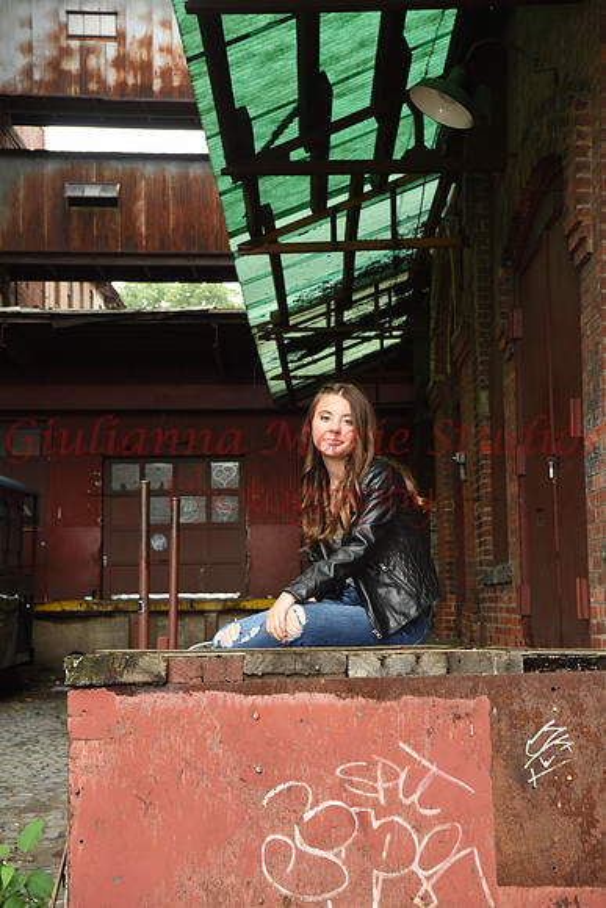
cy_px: 454
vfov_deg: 36.2
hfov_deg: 24.6
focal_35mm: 55
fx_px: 1388
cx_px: 303
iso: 500
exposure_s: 1/60
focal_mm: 55
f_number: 9
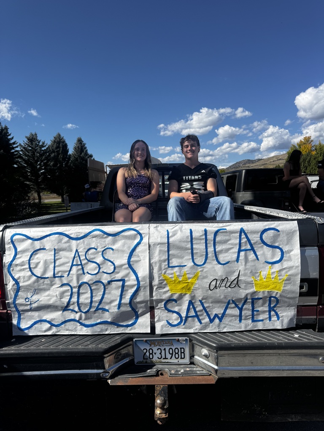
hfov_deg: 56.8
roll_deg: +0.3
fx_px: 300
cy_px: 216
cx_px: 162
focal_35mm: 24
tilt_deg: -5.4
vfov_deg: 71.6
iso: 80
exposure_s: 1/5348
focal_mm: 6.76
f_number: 1.78
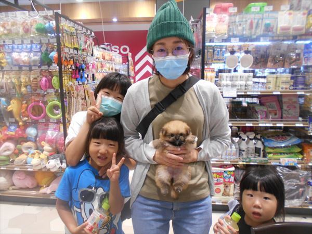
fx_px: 234
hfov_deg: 67.3
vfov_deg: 53.1
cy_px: 117
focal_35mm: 26
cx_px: 156
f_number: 3.2
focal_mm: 4.6
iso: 320
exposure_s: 1/30
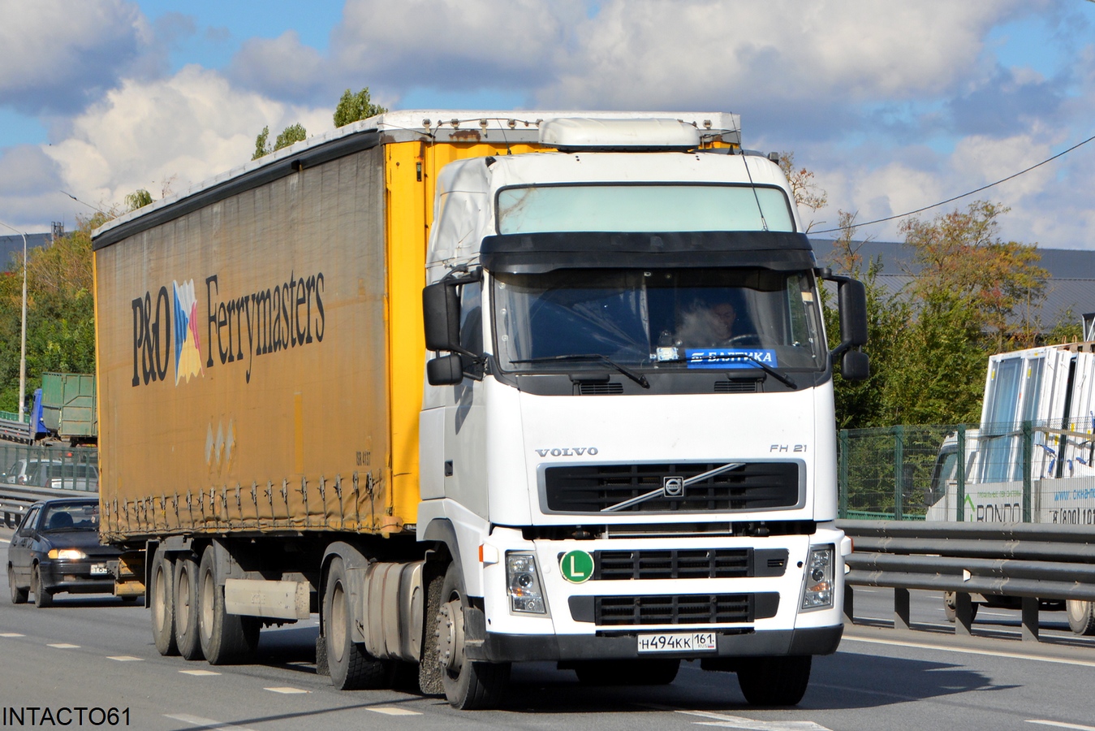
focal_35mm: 135
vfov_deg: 10.2
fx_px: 4107
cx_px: 548
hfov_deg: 15.2
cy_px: 366
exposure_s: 1/2000
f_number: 8
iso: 400
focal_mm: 90
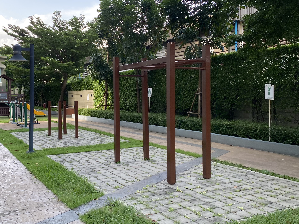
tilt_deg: -4.9
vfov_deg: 39.6
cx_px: 105
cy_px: 99
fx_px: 311
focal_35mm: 36
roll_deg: +2.4
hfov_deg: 50.6
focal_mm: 4.25
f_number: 1.8
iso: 32
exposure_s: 1/298
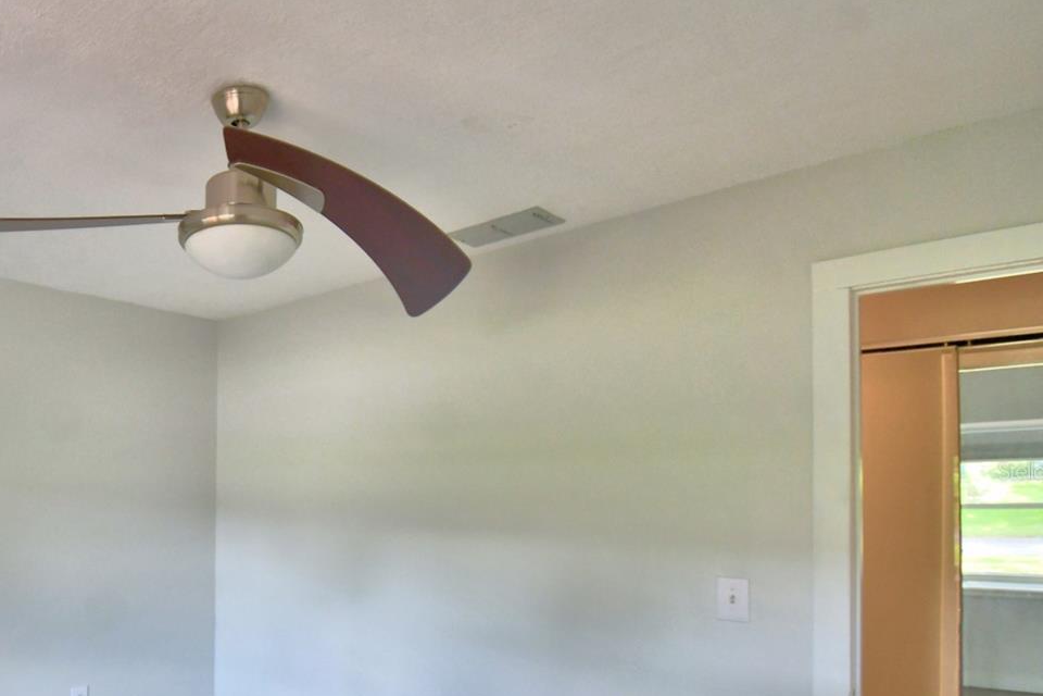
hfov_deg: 65.8
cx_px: 226
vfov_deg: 50.3
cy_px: 471
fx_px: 724
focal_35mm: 25
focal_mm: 10
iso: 400
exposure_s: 1/60
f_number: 4.5
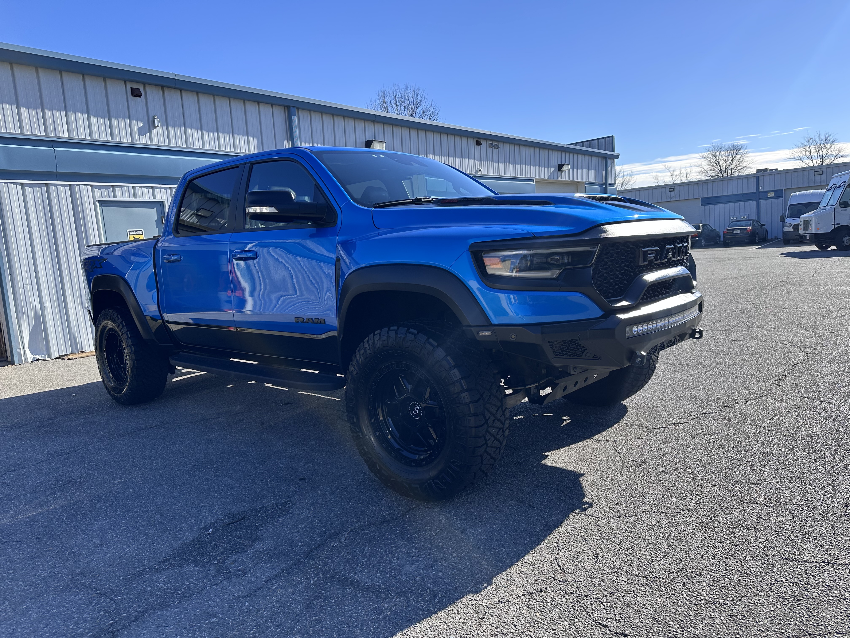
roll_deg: +4.4
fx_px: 589
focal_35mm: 24
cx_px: 425
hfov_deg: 71.6
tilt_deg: -7.5
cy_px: 319
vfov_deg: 56.8
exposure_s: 1/2591
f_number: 1.78
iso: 80
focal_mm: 6.86
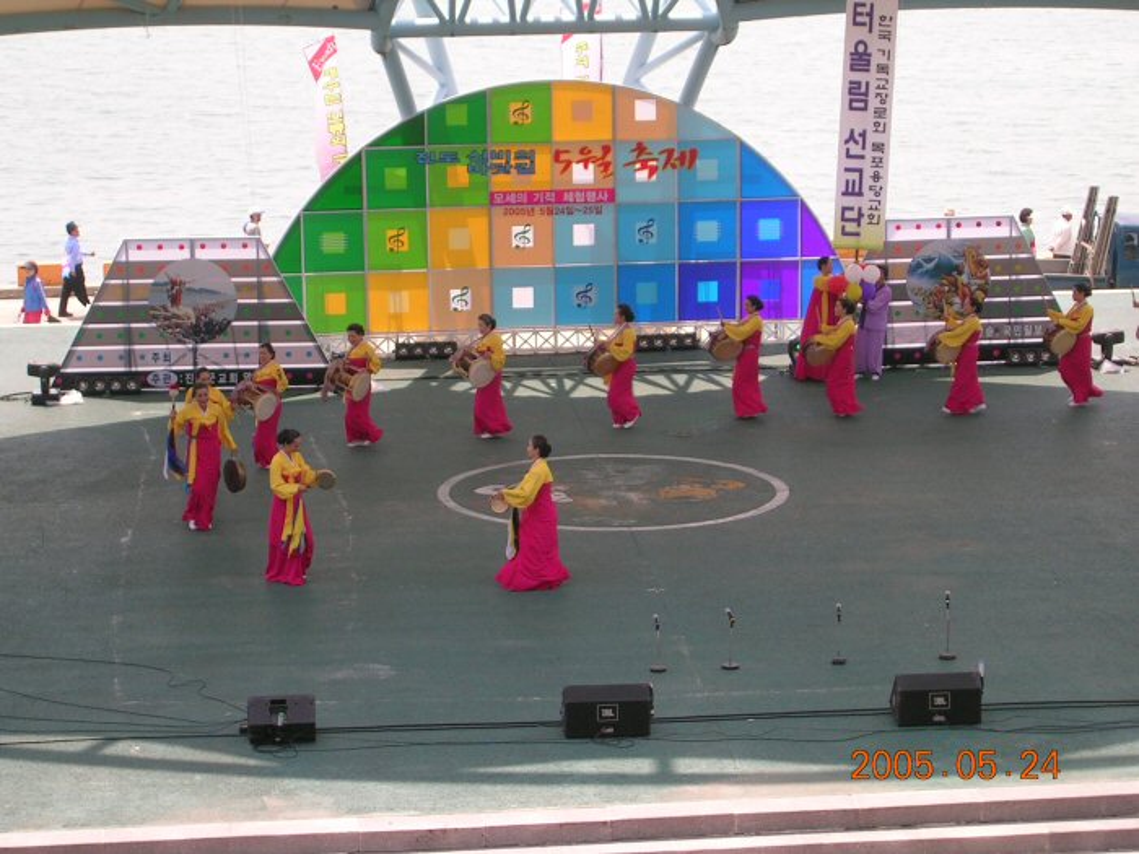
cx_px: 570
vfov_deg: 14.5
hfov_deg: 19.3
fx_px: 3356
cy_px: 427
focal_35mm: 102
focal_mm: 15.5
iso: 50
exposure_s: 1/230
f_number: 4.8
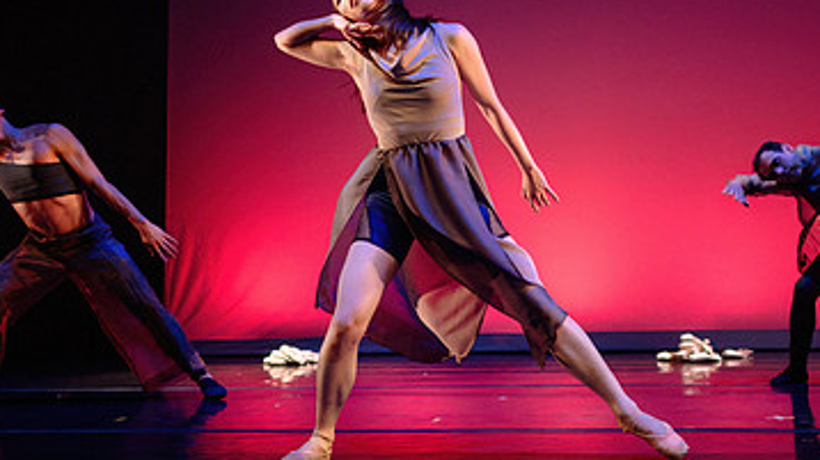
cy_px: 201
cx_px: 536
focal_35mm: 50
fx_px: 1087
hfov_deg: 40.9
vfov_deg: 23.9
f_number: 1.4
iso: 1000
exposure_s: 1/400
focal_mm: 24
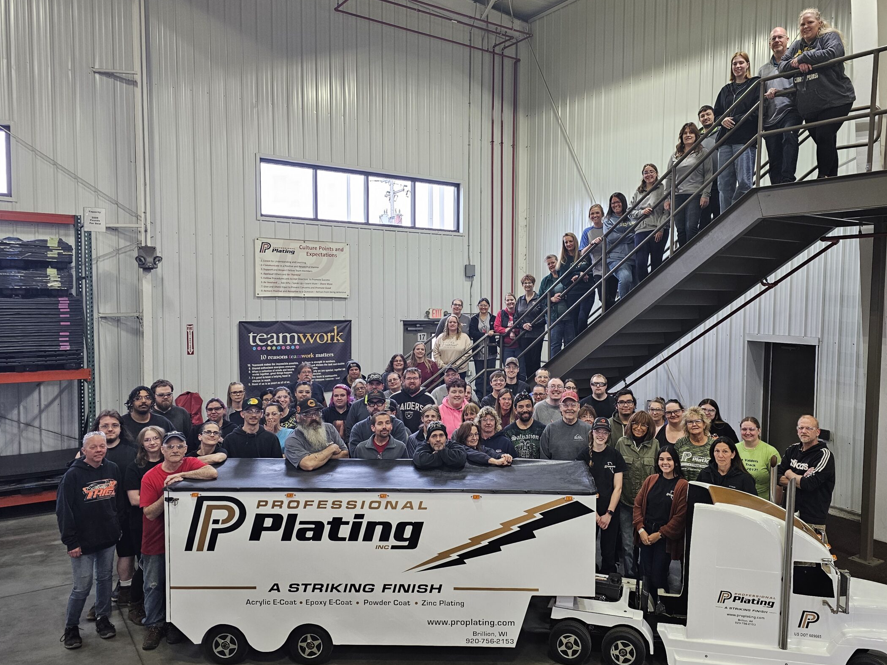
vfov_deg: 49.7
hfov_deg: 63.1
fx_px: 717
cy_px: 332
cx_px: 513
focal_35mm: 28
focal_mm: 6.3
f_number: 1.7
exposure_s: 1/120
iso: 200
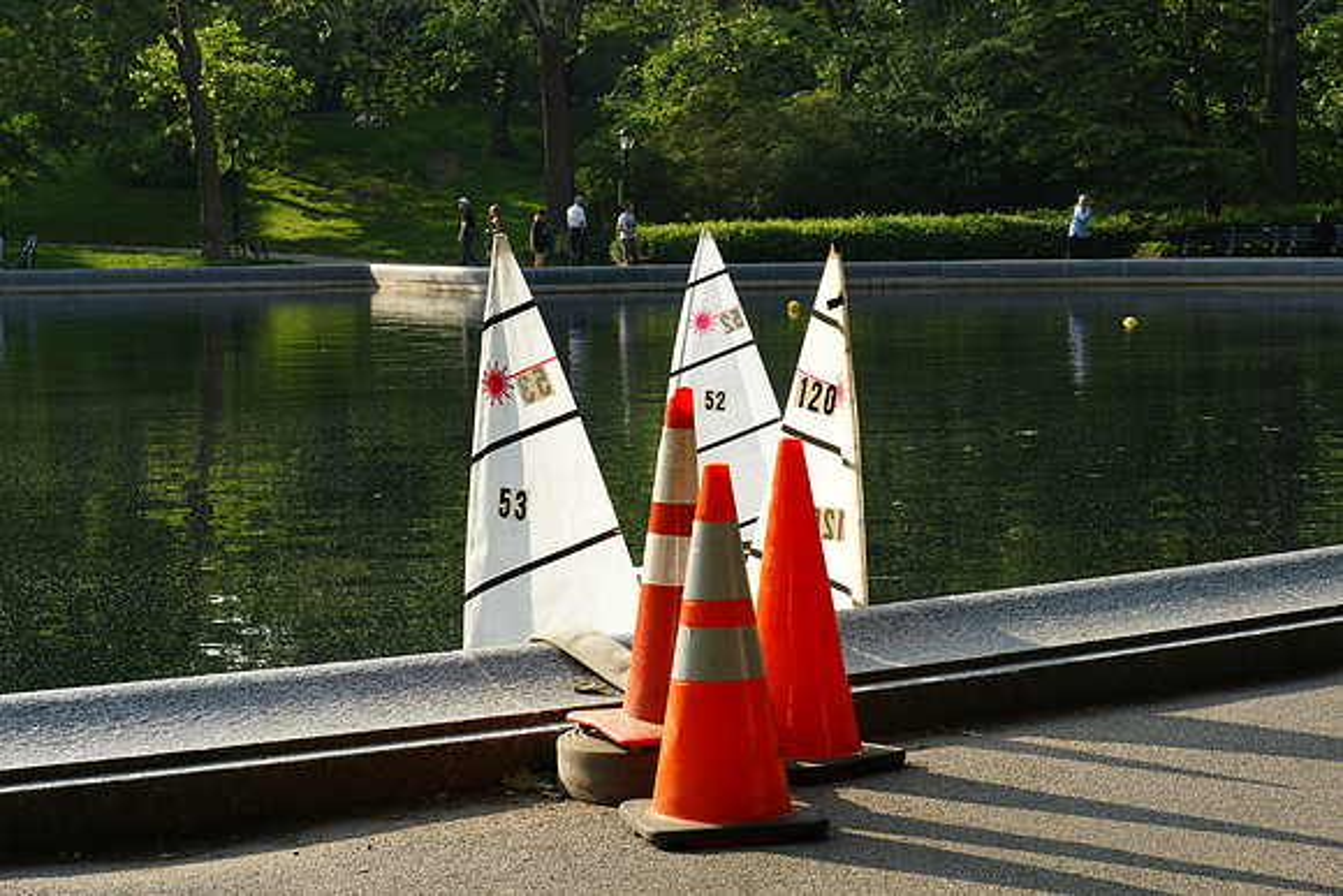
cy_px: 448
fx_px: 2798
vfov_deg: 18.2
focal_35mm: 75
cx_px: 672
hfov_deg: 27.0
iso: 200
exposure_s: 1/125
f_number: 11
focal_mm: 50
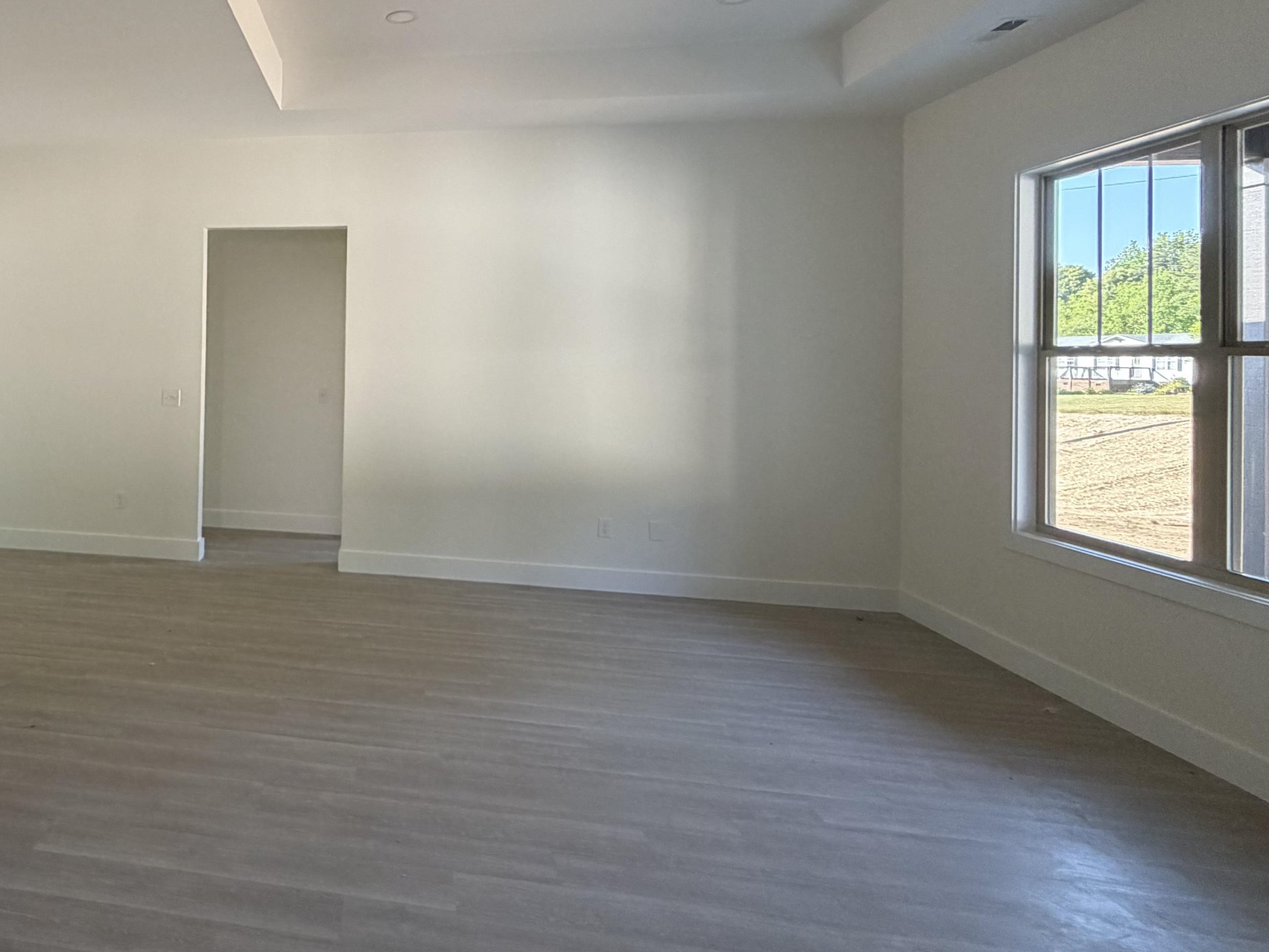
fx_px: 843
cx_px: 241
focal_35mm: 23
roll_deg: -1.2
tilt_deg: +0.9
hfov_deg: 66.6
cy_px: 342
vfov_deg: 57.9
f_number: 2.2
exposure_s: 1/121
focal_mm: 2.22
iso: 250
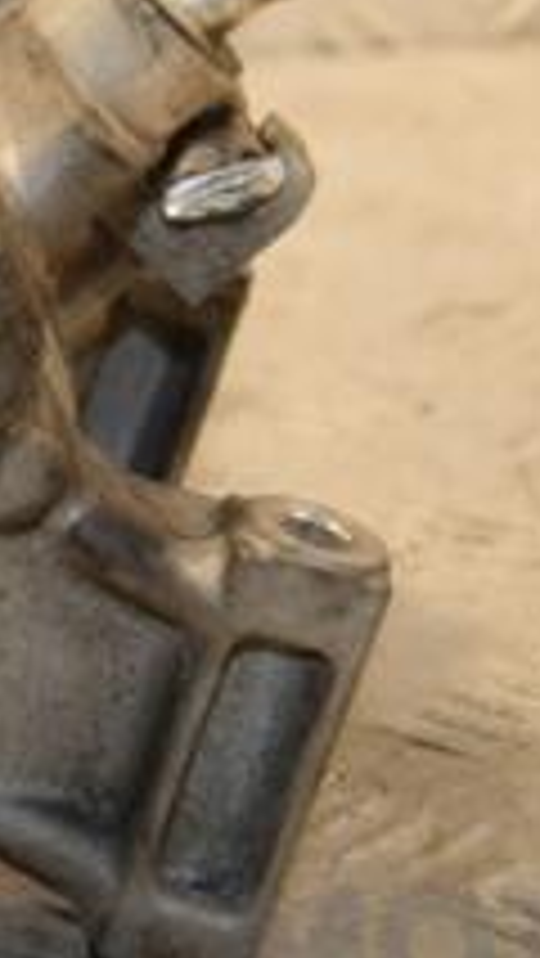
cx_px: -315
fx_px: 5072
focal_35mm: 199
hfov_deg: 6.0
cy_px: 355
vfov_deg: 10.8
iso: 800
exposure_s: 1/200
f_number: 5.6
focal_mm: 45
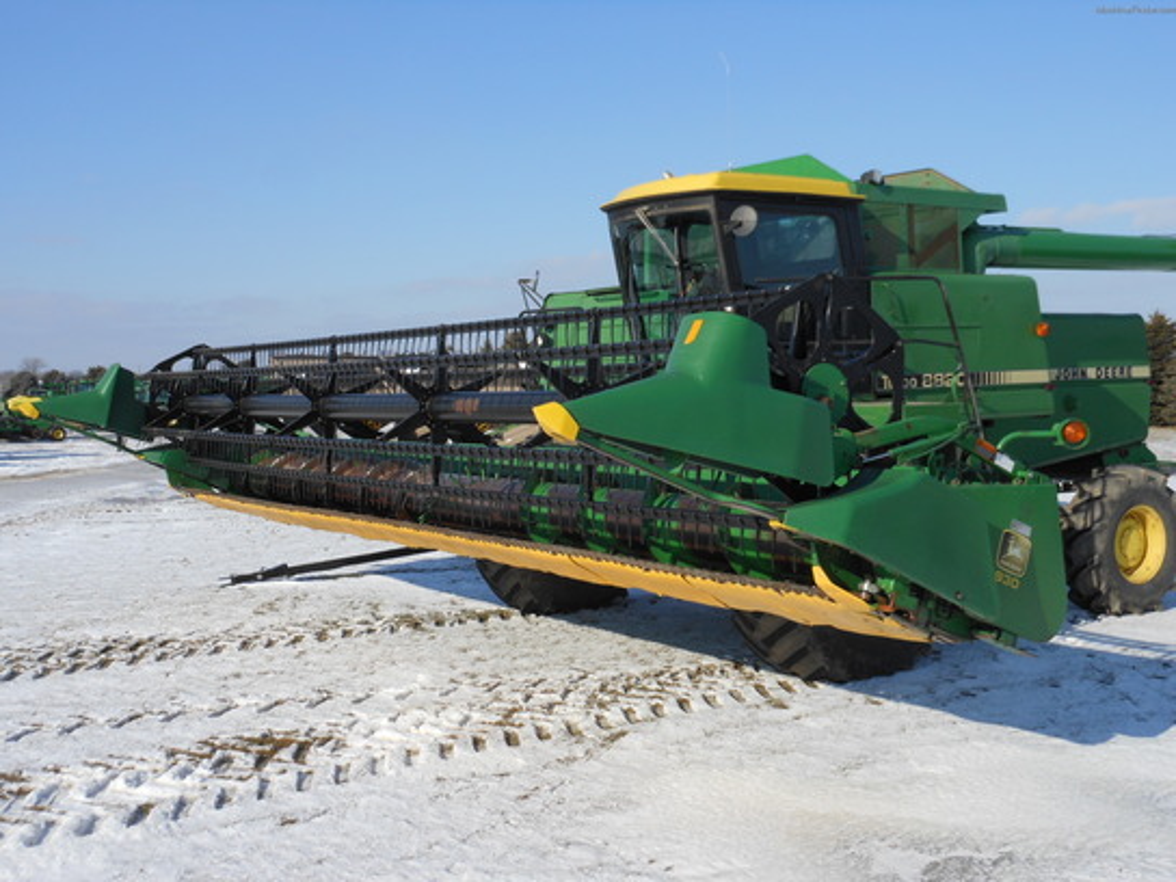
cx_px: 588
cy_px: 441
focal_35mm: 39
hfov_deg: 47.9
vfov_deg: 36.8
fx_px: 1325
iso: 80
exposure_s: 1/800
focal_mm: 6.9
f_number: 4.3
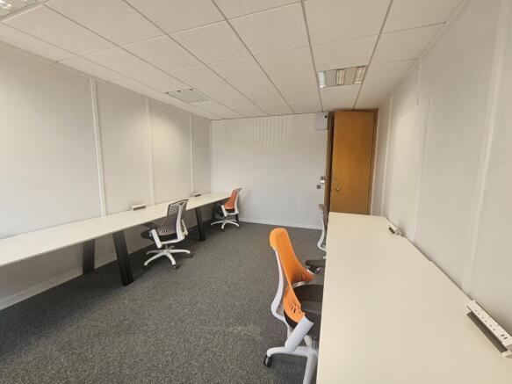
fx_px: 192
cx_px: 256
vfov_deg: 89.9
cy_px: 192
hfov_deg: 106.2
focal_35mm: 13
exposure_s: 1/100
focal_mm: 2.2
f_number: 2.2
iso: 64
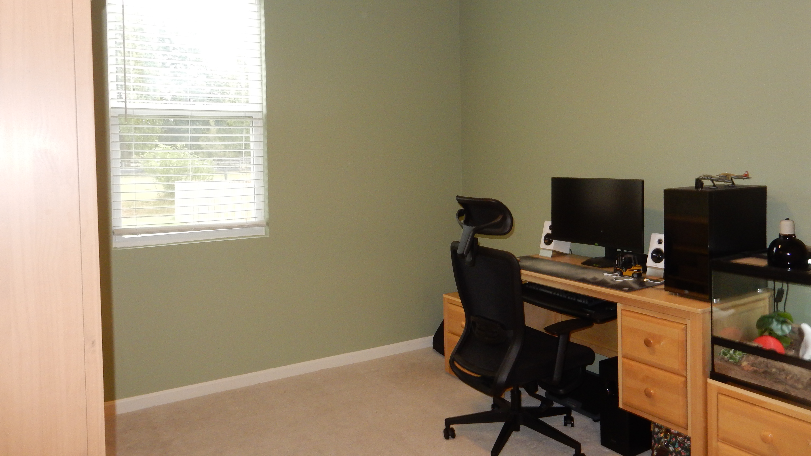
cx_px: 404
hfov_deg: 67.9
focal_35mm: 28
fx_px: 602
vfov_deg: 41.2
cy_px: 167
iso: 280
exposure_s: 1/30
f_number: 3.7
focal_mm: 4.5
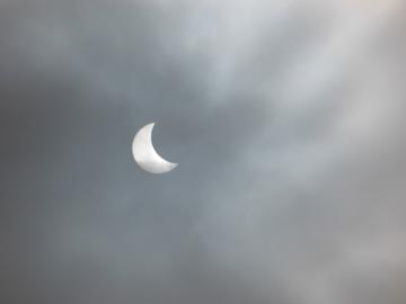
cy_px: 152
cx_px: 203
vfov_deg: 3.1
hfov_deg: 4.1
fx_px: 5630
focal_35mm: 480
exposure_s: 1/1300
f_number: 6.4
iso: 100
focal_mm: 86
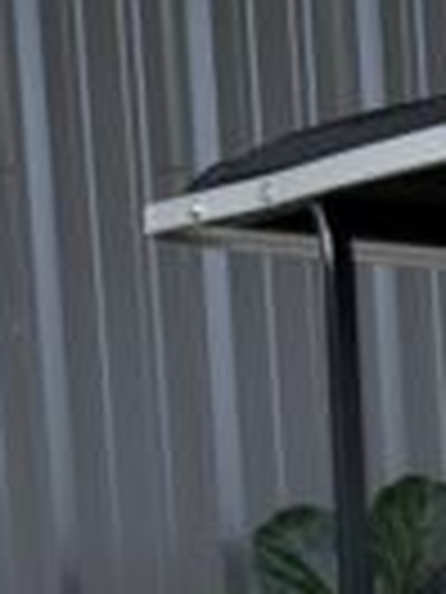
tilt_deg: -9.9
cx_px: 1455
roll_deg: +1.2
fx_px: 3195
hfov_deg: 7.0
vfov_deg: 9.8
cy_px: 1206
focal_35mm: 186
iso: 100
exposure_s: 1/813
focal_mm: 6.76
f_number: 1.78
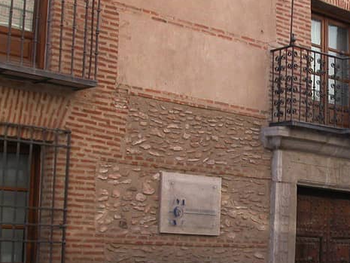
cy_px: 164
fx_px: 779
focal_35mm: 77
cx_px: 276
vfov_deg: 19.1
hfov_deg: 24.9
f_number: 4
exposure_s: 1/119
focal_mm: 8.9
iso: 100
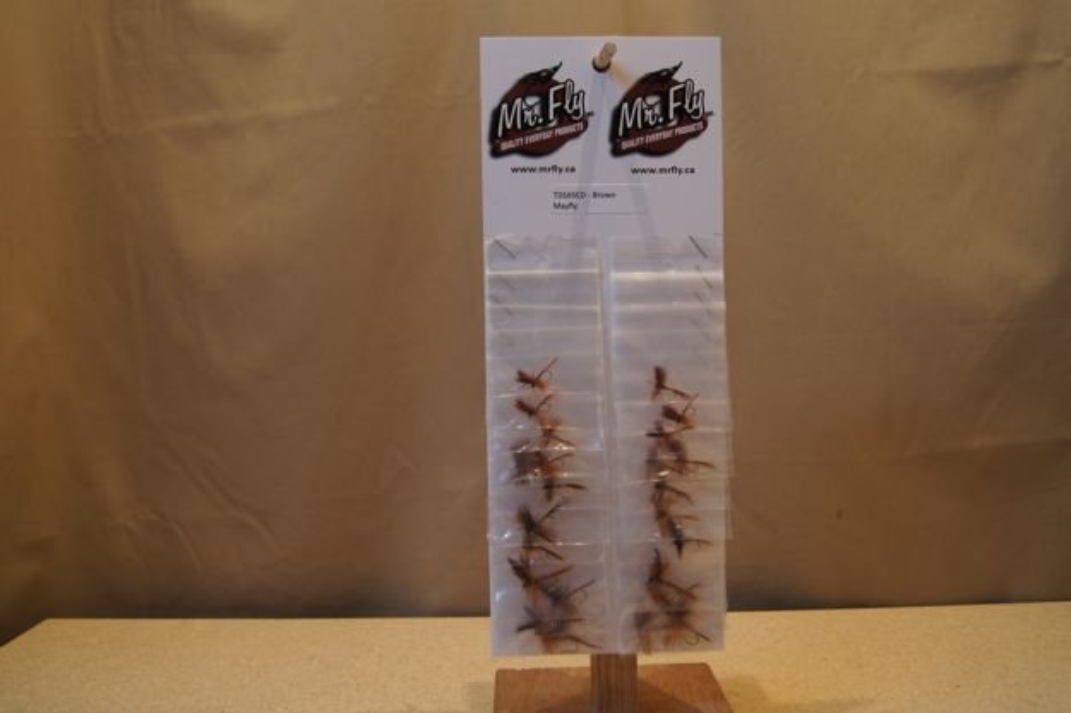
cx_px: 536
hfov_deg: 57.2
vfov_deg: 39.9
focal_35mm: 33
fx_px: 981
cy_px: 356
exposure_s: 1/40
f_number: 4
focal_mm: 22
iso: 250
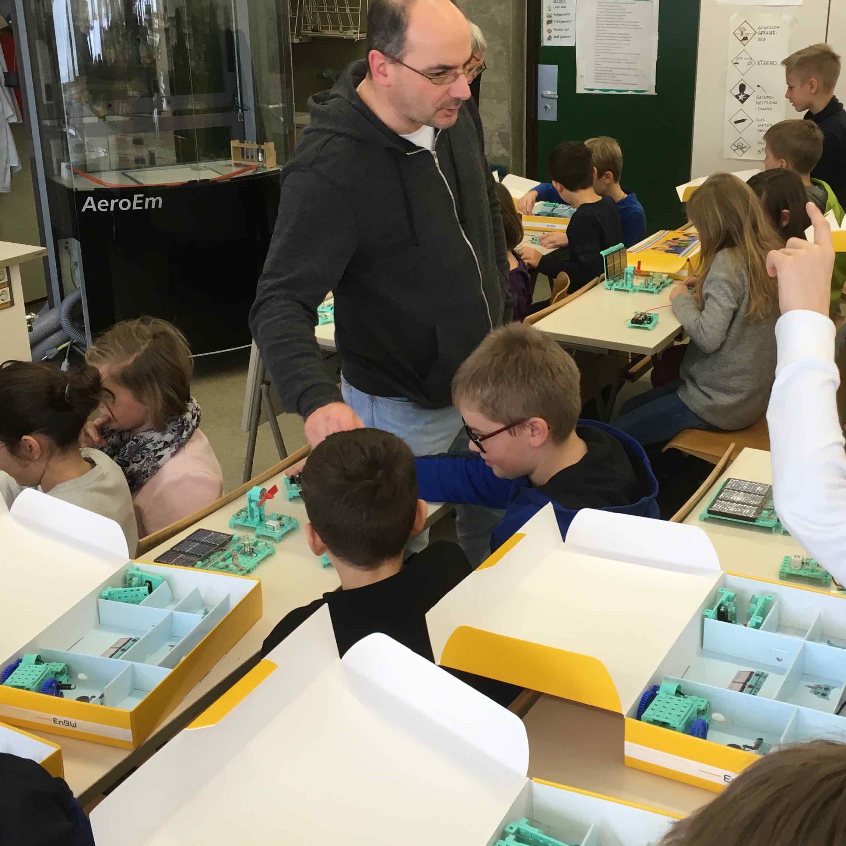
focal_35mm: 45
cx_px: 475
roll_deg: +1.1
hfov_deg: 37.5
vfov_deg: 37.5
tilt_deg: -20.5
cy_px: 402
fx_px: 1244
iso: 32
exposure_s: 1/33
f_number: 2.2
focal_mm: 4.15
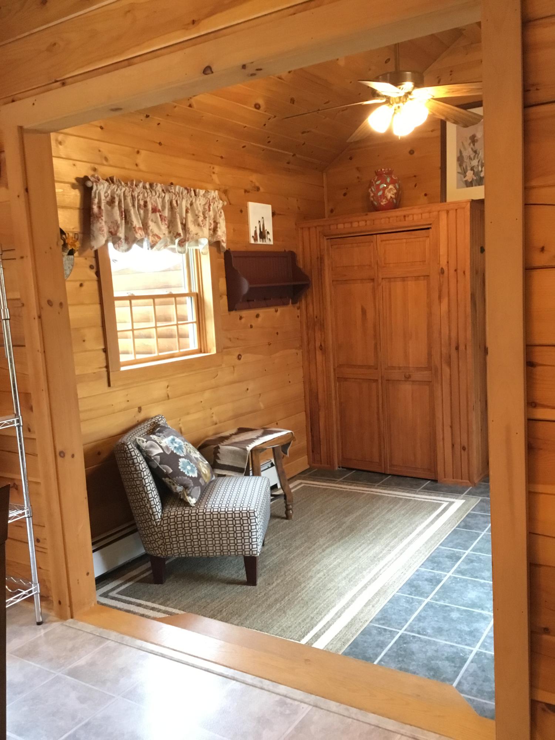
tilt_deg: -7.6
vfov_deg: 58.4
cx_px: 278
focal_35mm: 31
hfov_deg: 45.4
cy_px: 370
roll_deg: +2.8
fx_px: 663
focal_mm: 3.3
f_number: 2.4
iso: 200
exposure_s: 1/17
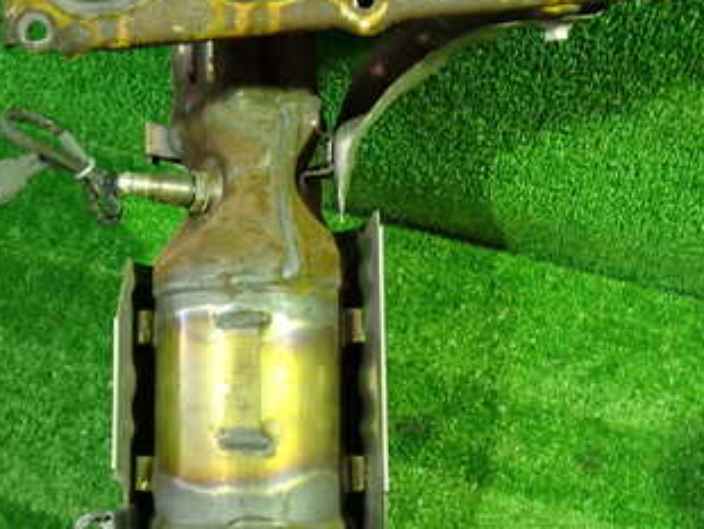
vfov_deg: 25.2
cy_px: 222
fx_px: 1180
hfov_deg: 33.1
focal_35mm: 58
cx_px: 270
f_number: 2.3
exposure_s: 1/30
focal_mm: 5.4
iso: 800
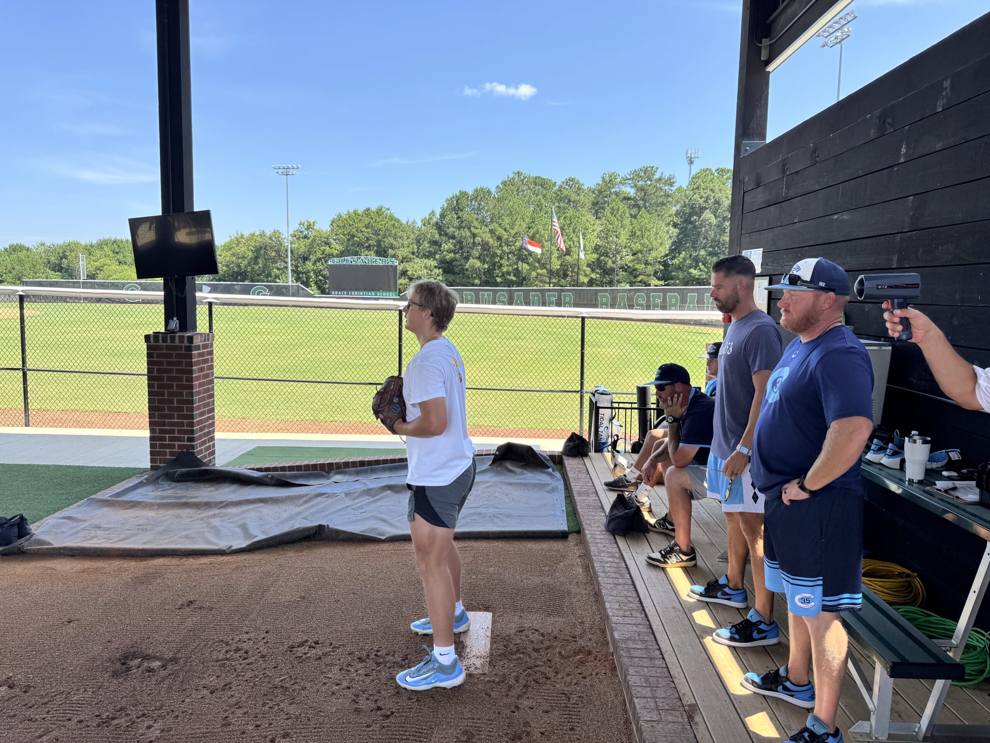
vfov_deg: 56.8
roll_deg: -0.8
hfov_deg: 71.6
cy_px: 372
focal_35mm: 24
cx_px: 495
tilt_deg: -7.1
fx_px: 686
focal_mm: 6.76
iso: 80
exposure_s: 1/1193
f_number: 1.78
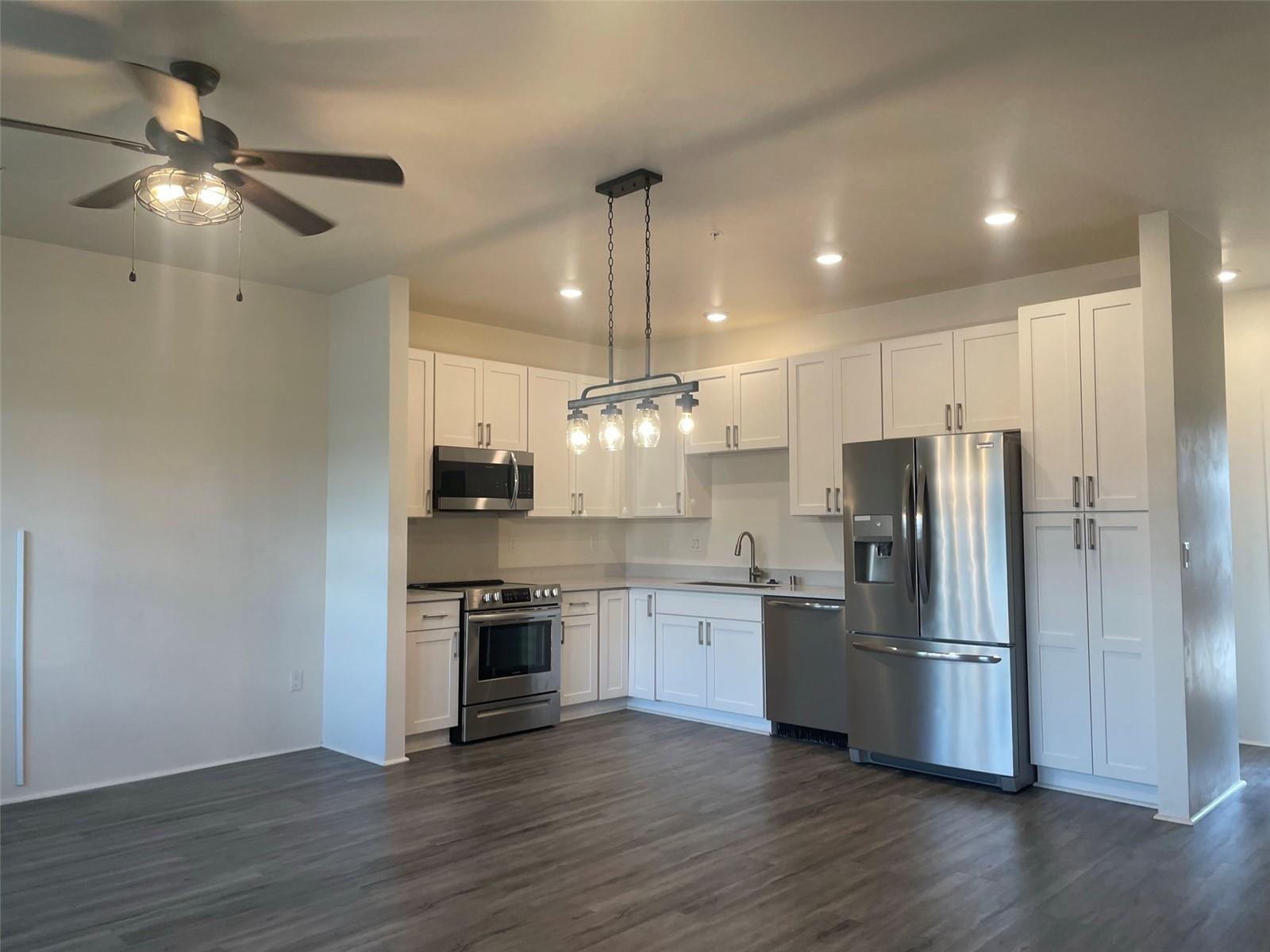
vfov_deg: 53.1
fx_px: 954
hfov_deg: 67.3
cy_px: 476
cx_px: 635
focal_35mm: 26
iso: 100
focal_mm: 4.2
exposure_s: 1/120
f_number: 1.6
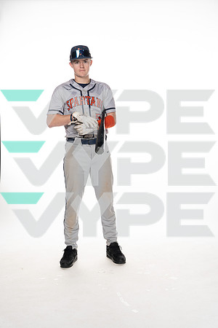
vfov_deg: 38.9
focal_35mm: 51
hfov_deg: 26.5
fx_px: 463
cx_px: 109
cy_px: 164
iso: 400
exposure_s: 1/250
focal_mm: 51
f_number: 6.3
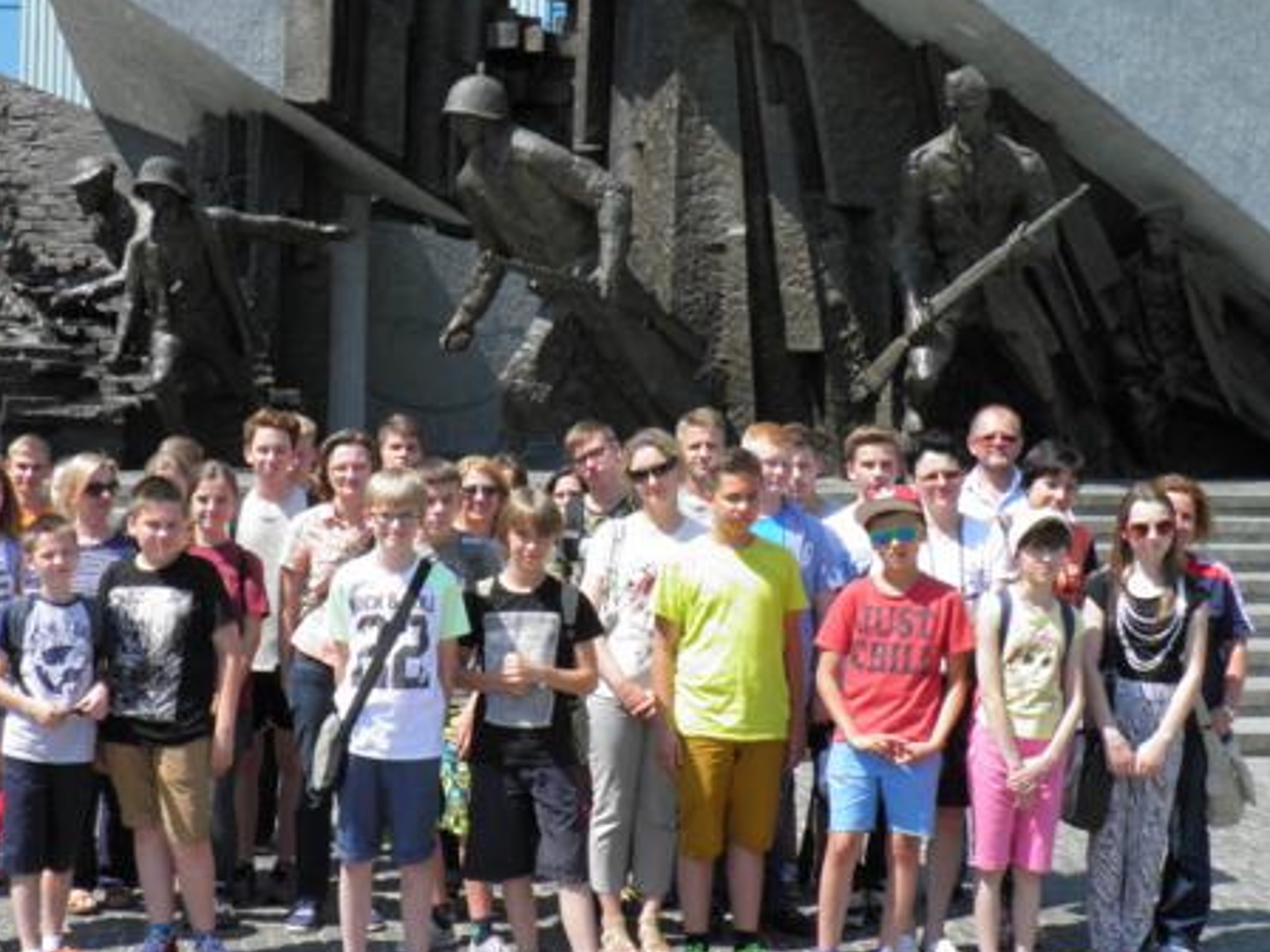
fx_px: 1834
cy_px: 516
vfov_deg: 29.1
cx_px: 462
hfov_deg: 37.9
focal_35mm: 50
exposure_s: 1/200
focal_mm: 6.3
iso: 50
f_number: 5.5
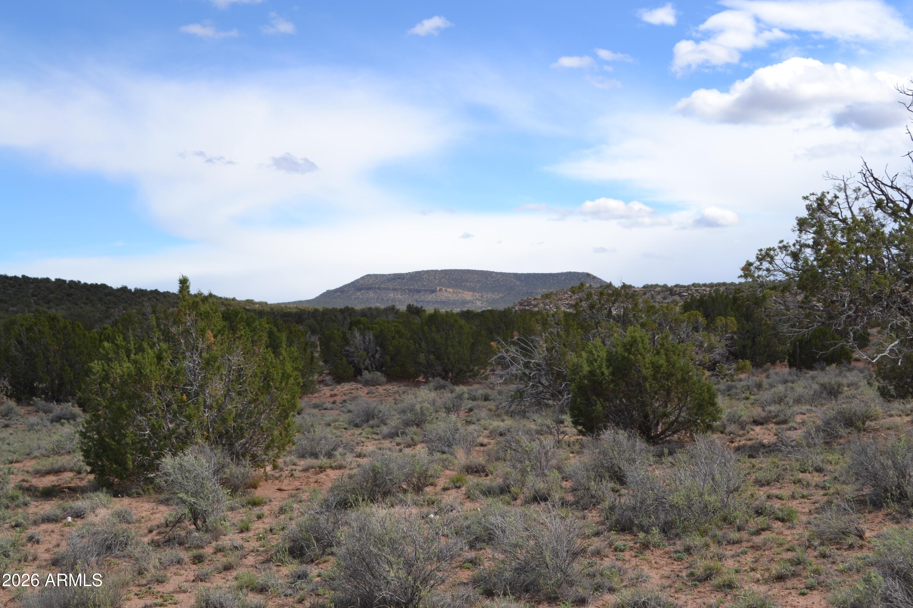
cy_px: 304
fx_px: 1217
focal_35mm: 48
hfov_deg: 41.1
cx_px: 456
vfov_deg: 28.1
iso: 100
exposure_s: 1/200
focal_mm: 32
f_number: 9
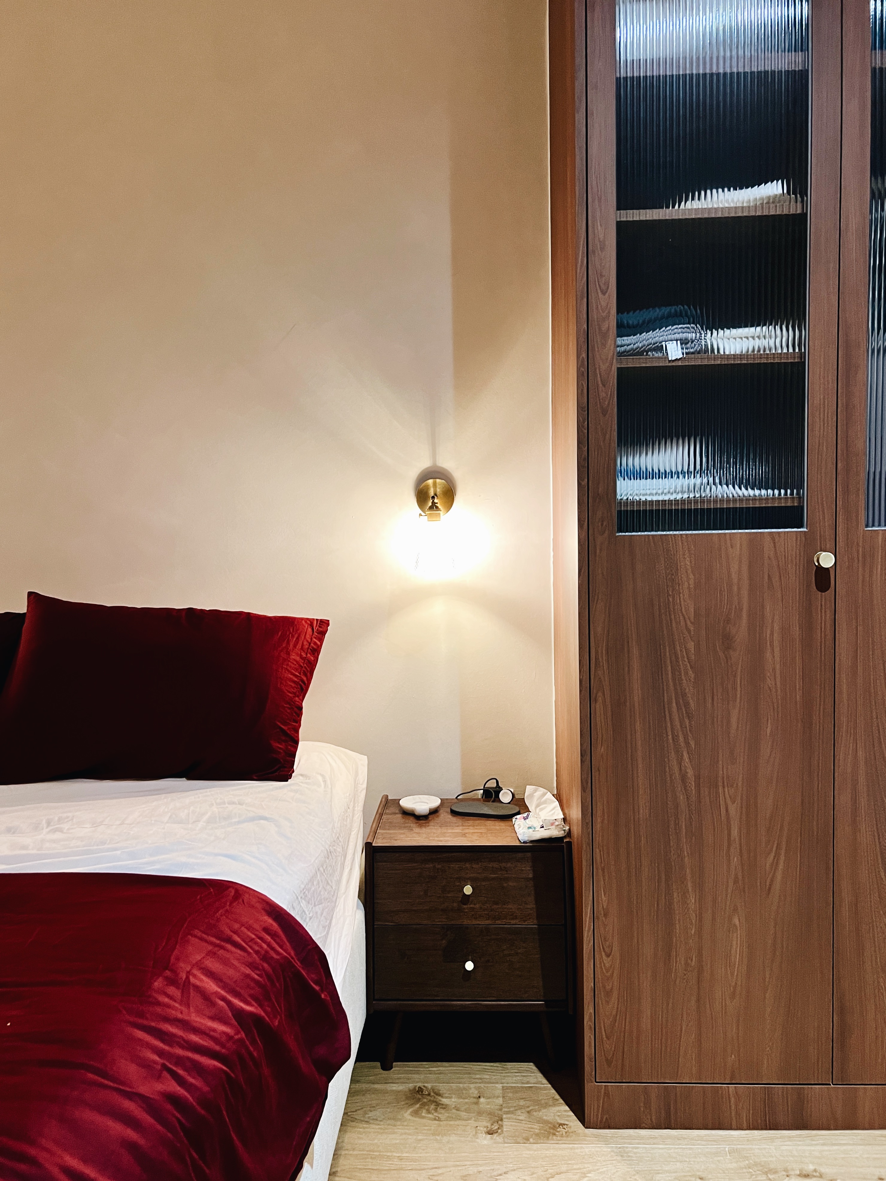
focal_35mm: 26
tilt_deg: -3.8
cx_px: 443
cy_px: 590
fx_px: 887
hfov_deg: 53.1
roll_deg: -0.3
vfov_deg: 67.3
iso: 320
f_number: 1.5
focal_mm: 5.7
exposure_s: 1/50
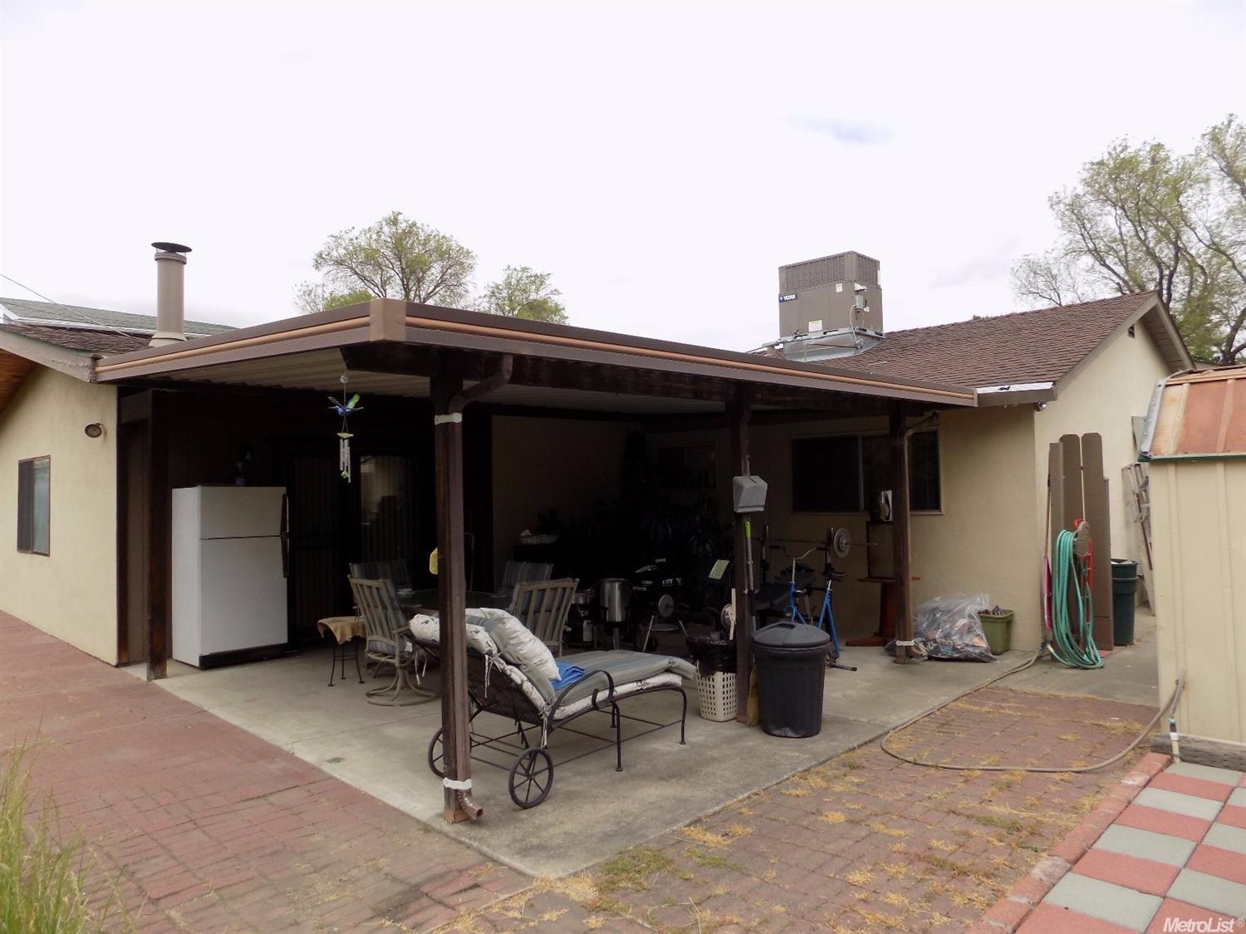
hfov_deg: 73.9
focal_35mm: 23
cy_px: 467
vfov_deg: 58.9
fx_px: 828
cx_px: 623
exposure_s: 1/640
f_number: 3.1
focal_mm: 4
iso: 80
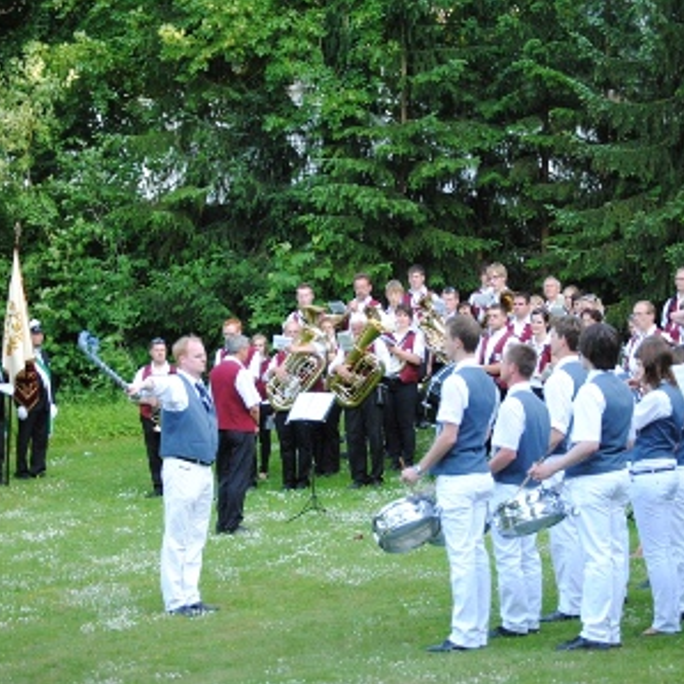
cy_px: 342
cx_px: 395
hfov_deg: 16.5
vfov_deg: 16.5
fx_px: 2362
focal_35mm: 106
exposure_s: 1/320
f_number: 4
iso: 800
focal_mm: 55
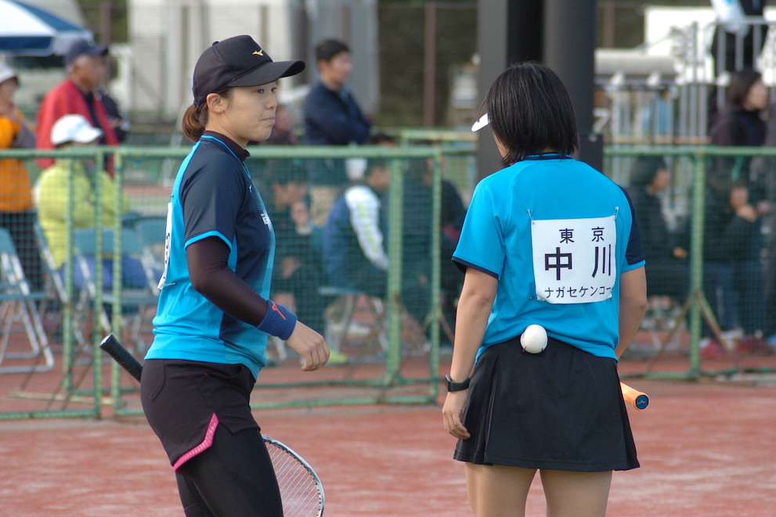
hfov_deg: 8.3
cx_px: 385
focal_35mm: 250
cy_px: 258
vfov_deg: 5.5
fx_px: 5379
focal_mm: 165
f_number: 4.8
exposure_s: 1/500
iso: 400
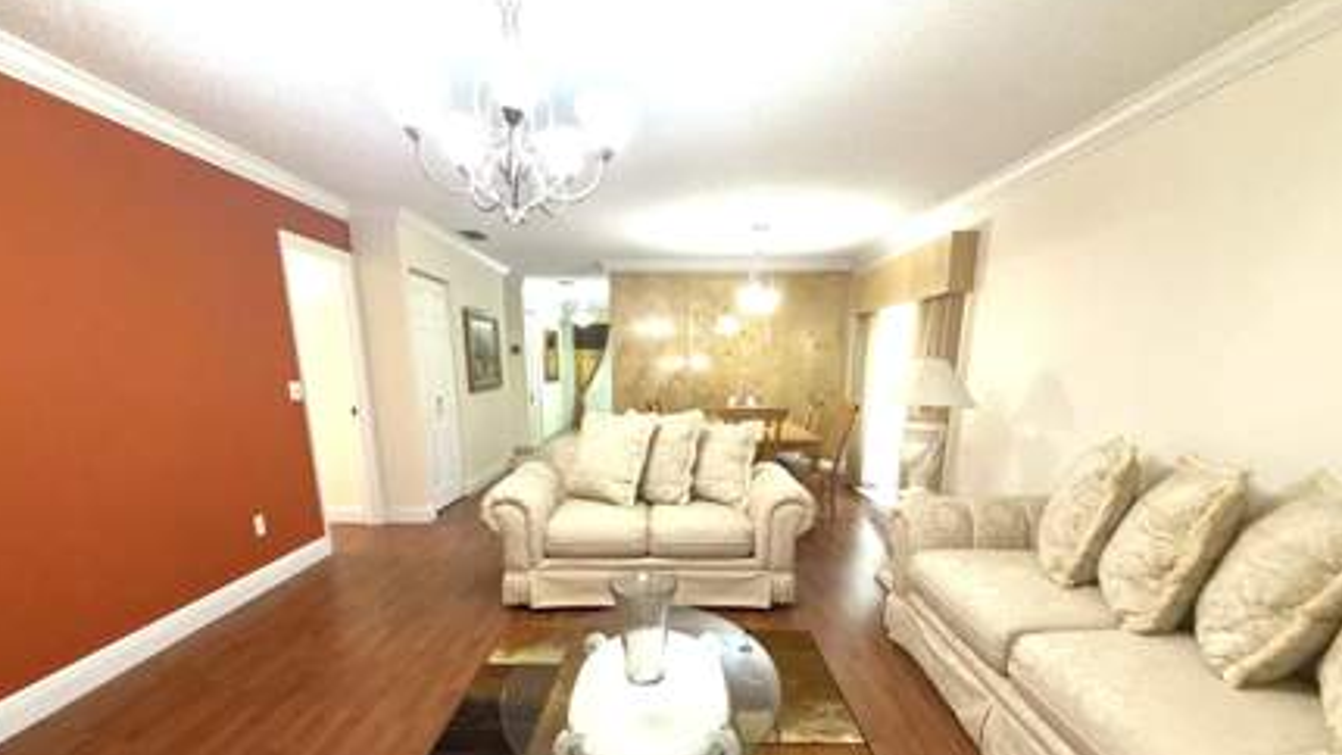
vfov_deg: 62.0
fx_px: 605
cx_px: 674
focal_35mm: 17
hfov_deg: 95.9
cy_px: 516
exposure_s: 1/60
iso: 40
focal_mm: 2.22
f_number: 2.2
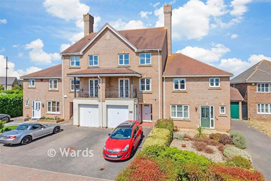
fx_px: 105
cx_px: 136
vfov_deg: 81.2
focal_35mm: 14
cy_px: 90
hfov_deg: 104.2
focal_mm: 14
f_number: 8
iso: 100
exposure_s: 1/400
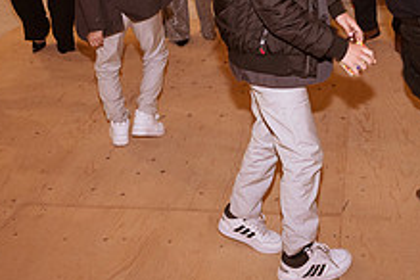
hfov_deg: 36.7
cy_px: 3
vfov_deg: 24.4
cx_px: 313
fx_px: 618
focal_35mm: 53
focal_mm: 20
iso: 2000
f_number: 6.3
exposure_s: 1/80
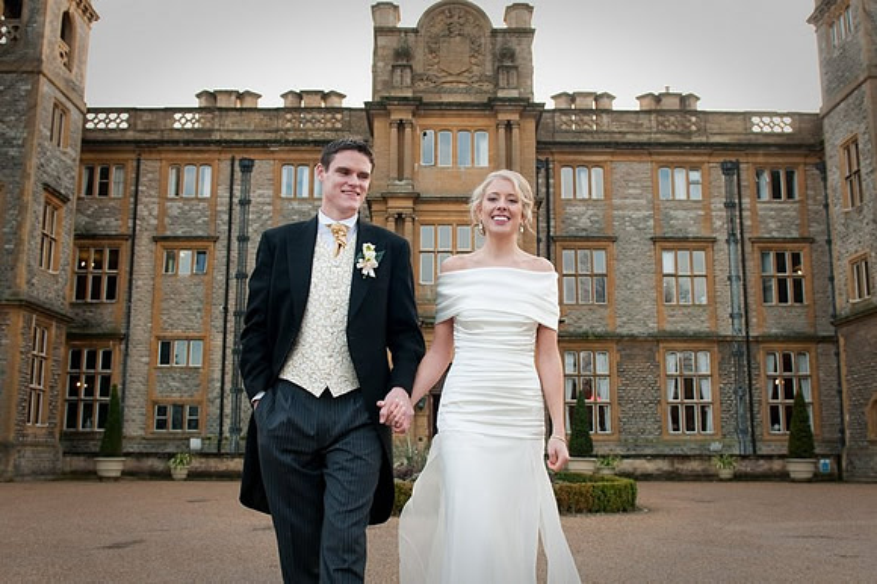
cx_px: 438
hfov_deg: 53.2
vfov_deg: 36.8
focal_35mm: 36
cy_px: 292
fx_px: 876
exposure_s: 1/200
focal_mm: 24
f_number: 4.5
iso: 400
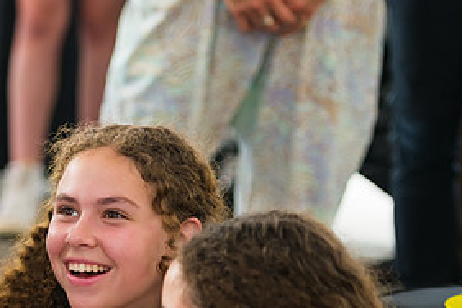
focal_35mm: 230
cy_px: 271
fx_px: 2951
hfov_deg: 8.9
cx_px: 88
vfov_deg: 6.0
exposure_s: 1/200
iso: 400
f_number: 3.2
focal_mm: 98
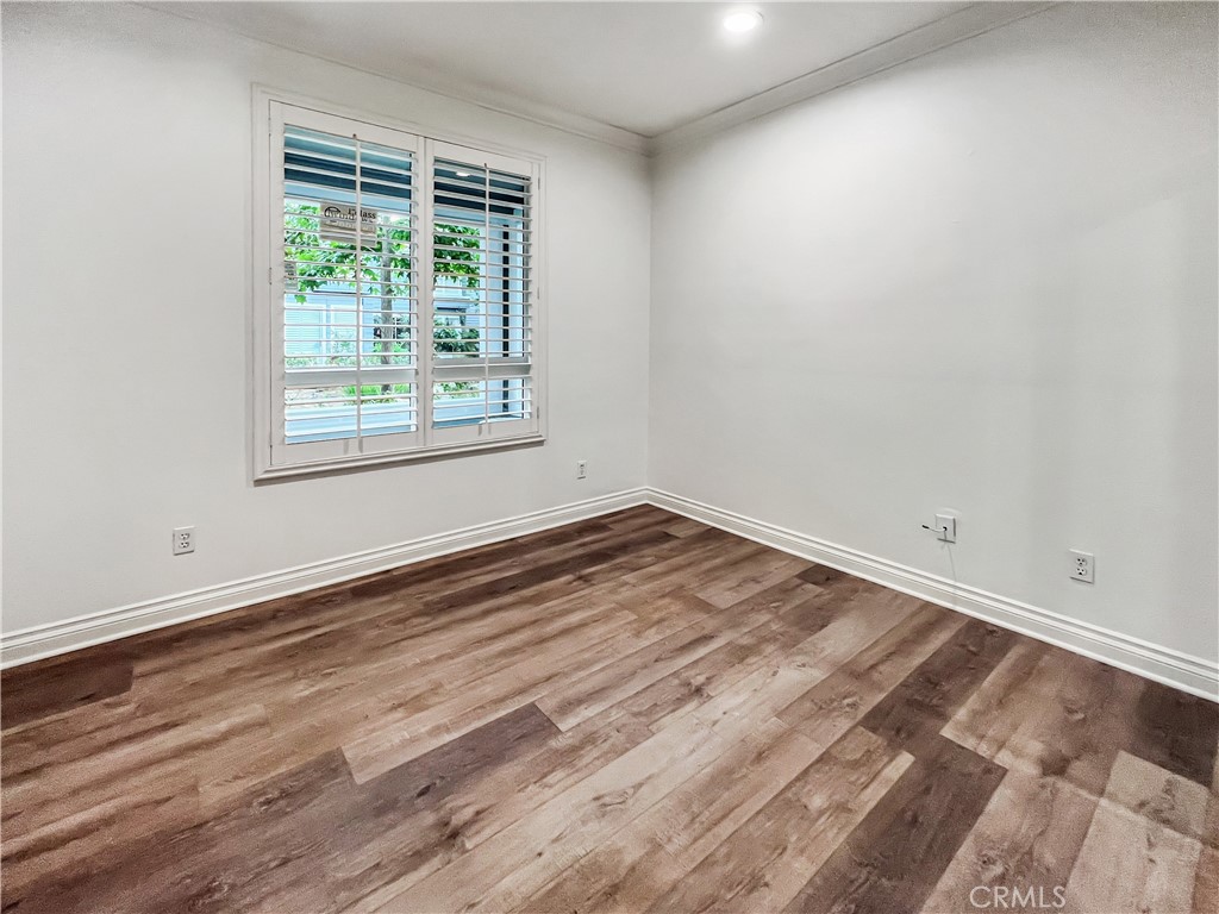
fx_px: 458
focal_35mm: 13
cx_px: 610
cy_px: 457
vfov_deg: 89.9
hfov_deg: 106.2
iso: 160
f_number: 1.8
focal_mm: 1.57
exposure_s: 1/120
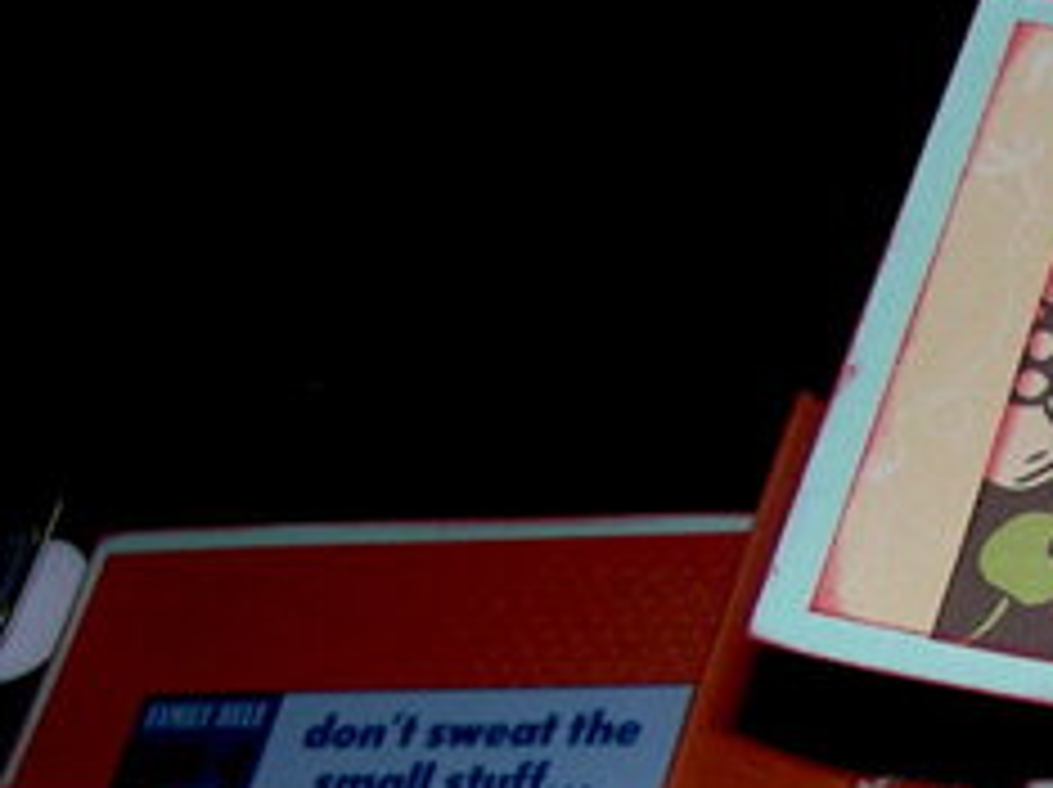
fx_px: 3707
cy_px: 1056
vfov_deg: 11.8
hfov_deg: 14.8
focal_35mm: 122
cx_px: 1652
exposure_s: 1/60
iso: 100
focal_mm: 8
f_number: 7.6
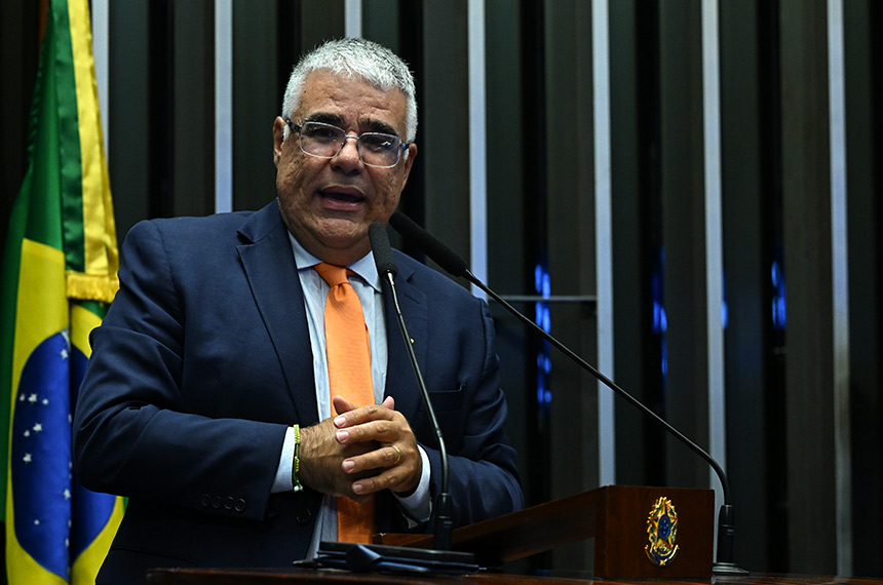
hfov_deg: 20.2
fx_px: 2473
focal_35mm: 101
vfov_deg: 13.5
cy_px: 292
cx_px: 442
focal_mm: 101
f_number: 5
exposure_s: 1/100
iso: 4000
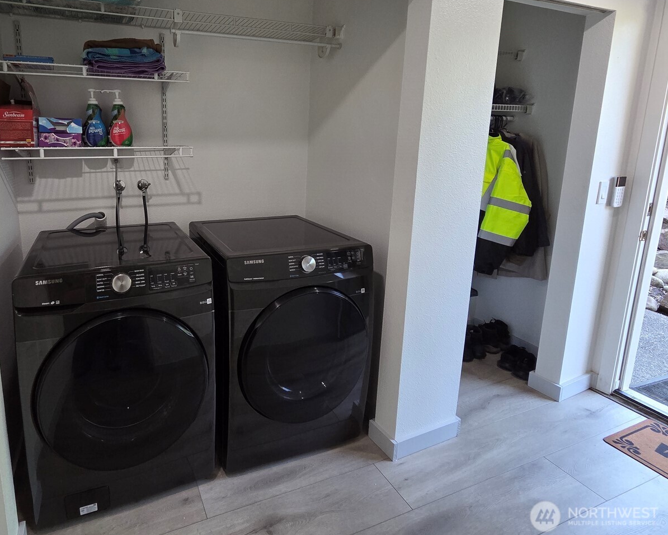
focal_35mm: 17
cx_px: 228
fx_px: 336
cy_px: 203
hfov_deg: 86.8
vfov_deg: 75.7
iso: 250
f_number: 2.2
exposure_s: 1/120
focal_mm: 2.2
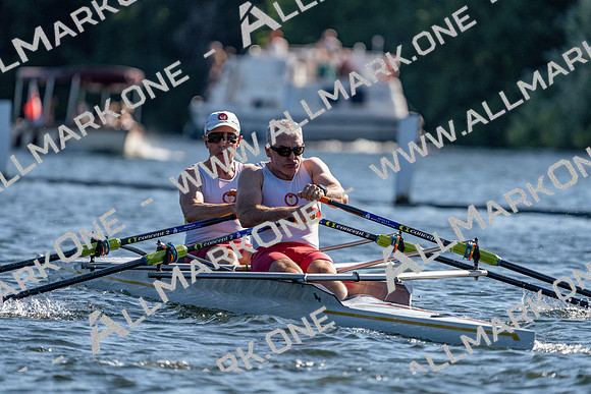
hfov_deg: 4.3
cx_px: 296
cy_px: 197
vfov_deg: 2.8
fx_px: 7964
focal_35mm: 485
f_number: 6.3
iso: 250
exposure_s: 1/1600
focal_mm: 485
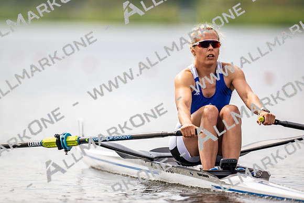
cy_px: 102
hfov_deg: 3.4
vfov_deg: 2.3
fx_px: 5068
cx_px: 152
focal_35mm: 600
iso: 450
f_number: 4
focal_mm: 600
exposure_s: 1/2500
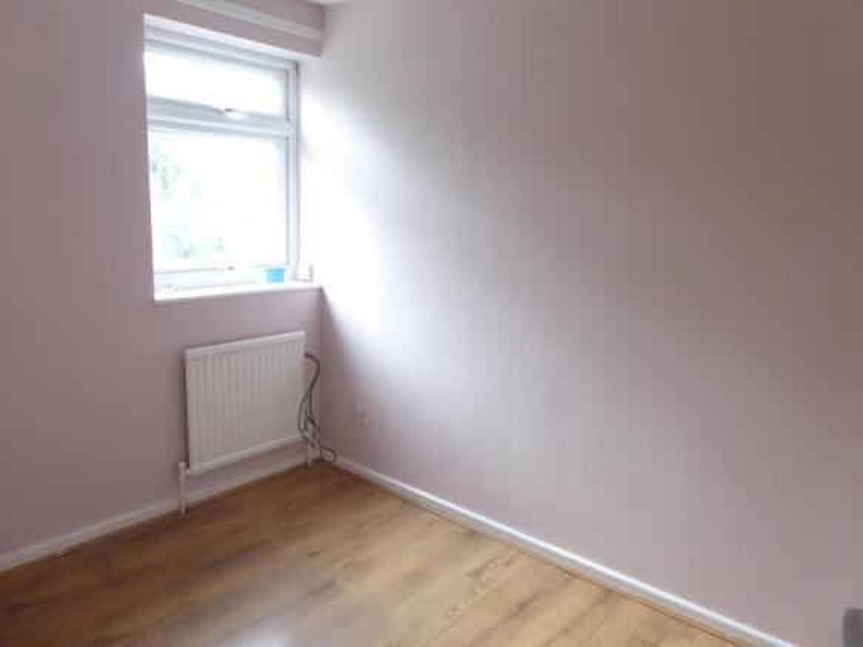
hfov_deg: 71.6
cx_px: 432
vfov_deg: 56.8
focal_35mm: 24
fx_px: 598
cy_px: 324
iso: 320
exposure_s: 1/60
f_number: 3.3
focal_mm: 4.3
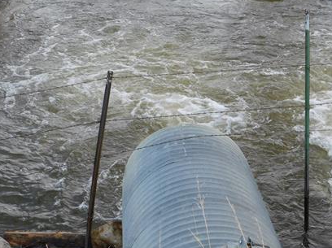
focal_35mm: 80
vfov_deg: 18.3
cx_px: 192
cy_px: 61
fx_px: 766
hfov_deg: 24.4
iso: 125
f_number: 3.8
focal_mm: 9
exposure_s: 1/60
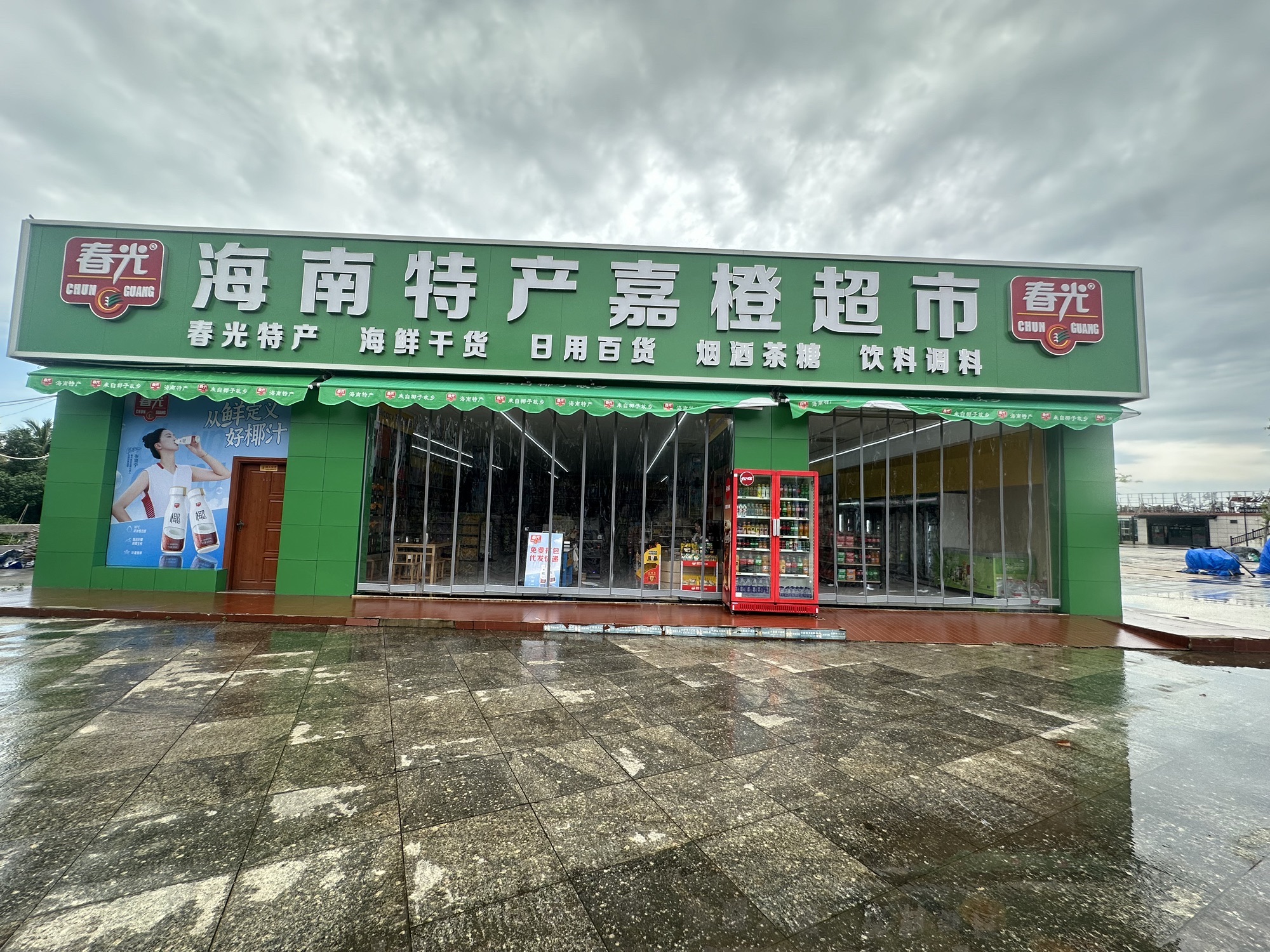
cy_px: 476
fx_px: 514
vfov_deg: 85.7
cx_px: 635
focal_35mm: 14
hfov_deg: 102.1
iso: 40
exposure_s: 1/443
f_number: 2.2
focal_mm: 2.22
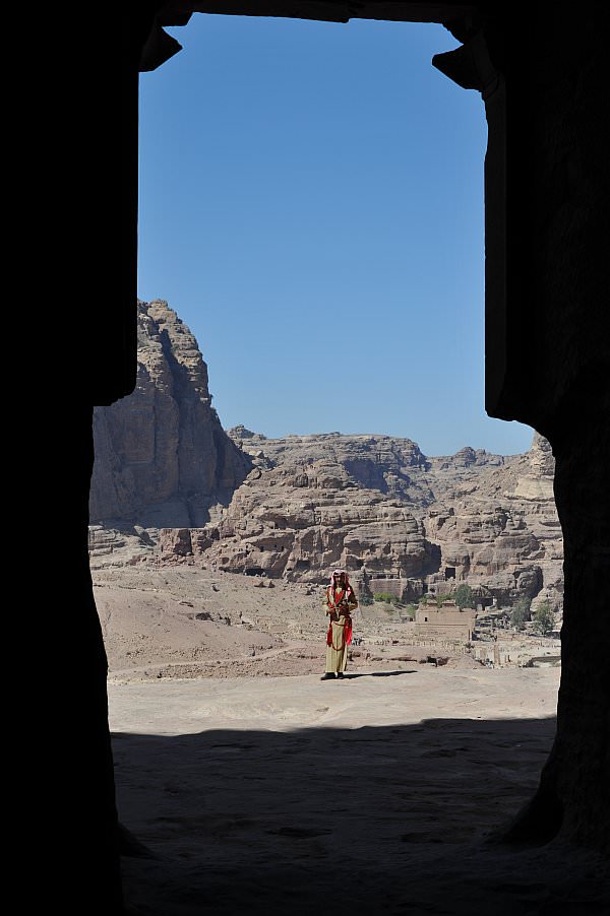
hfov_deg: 22.6
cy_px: 458
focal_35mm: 60
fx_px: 1527
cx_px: 305
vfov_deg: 33.4
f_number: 10
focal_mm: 60
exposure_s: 1/400
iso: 200
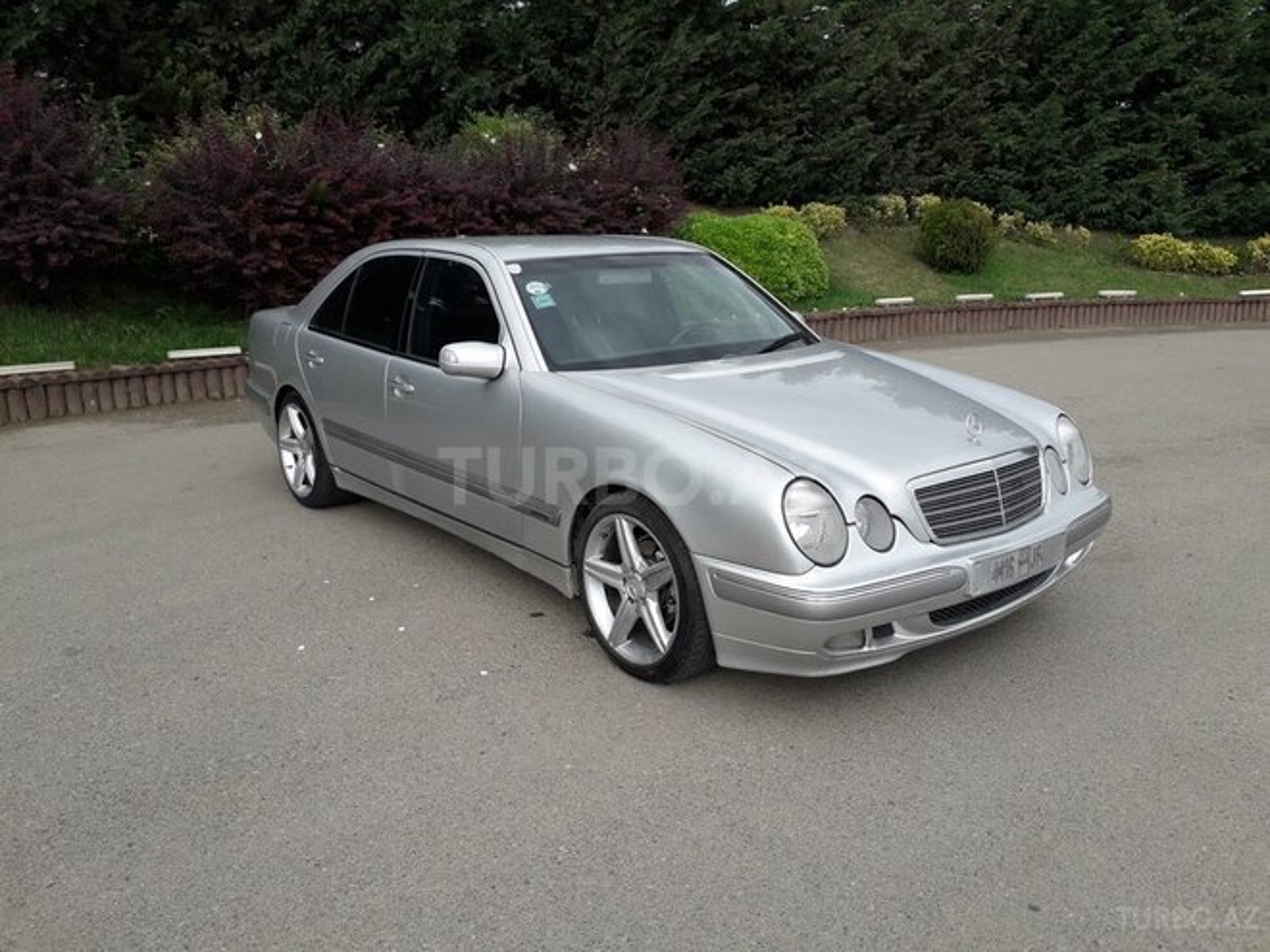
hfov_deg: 65.3
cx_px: 635
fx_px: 991
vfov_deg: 51.4
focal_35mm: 27
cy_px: 476
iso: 40
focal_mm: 3.6
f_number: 1.9
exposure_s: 1/968
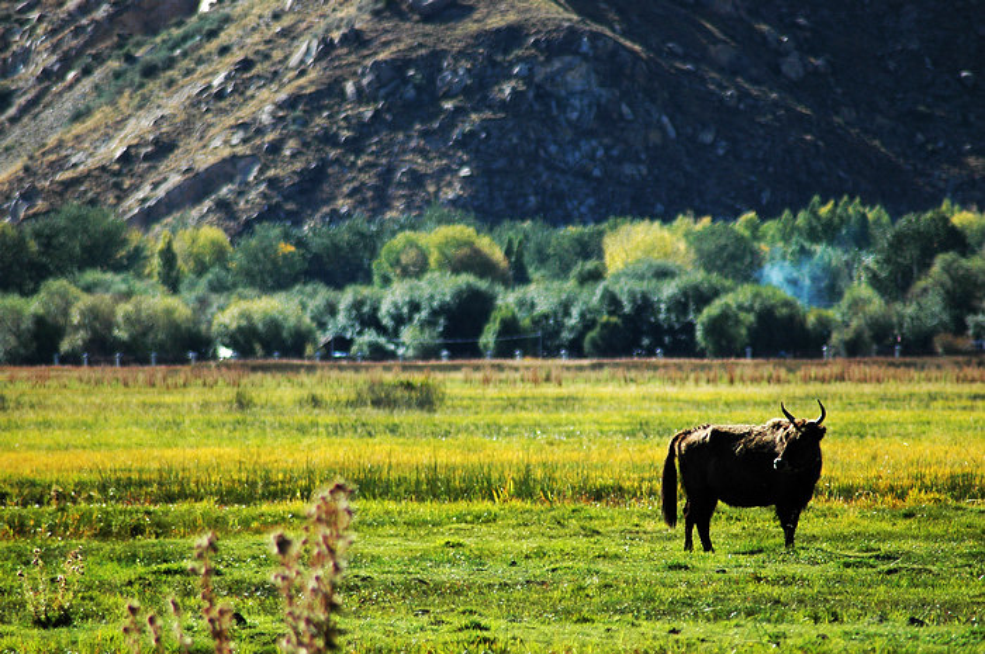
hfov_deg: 4.6
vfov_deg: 3.0
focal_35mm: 450
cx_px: 492
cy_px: 327
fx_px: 12298
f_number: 5.6
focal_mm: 300
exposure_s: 1/1250
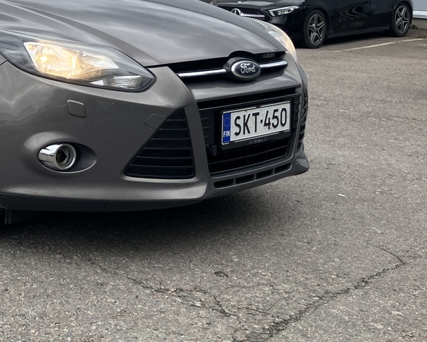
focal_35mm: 66
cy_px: 11
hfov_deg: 26.8
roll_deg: -0.4
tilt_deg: -2.7
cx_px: -19
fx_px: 834
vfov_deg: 22.4
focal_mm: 3.99
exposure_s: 1/342
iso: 32
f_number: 1.8
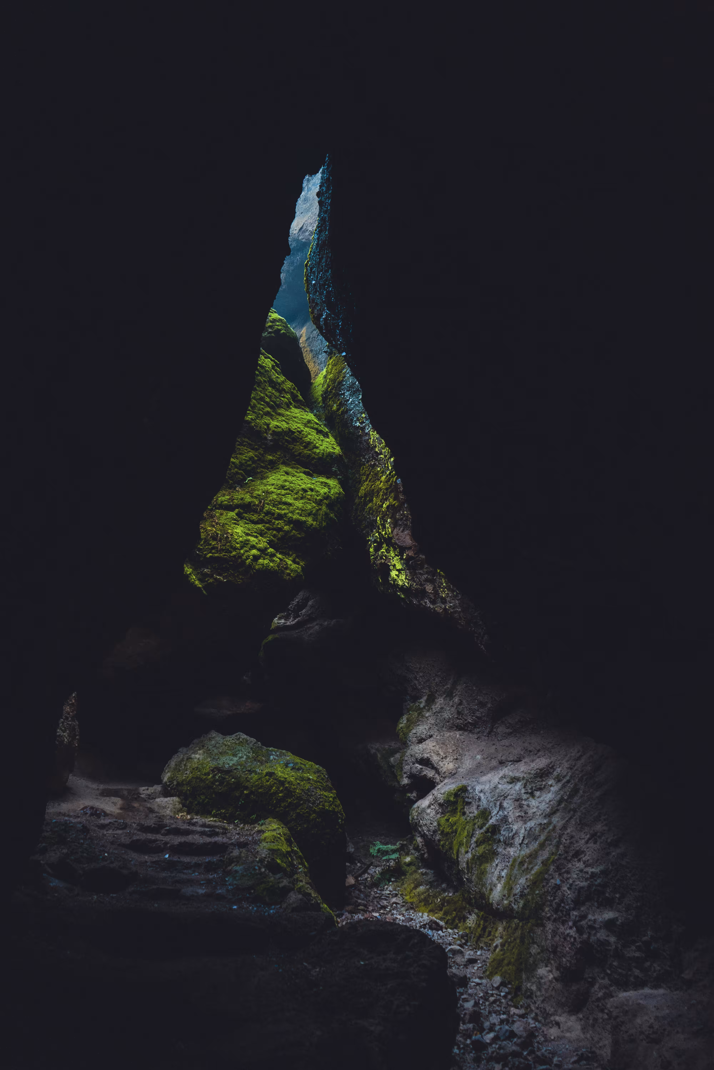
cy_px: 535
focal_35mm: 28
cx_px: 357
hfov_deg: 46.4
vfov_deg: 65.5
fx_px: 833
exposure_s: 1/125
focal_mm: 28
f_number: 3.5
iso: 1600
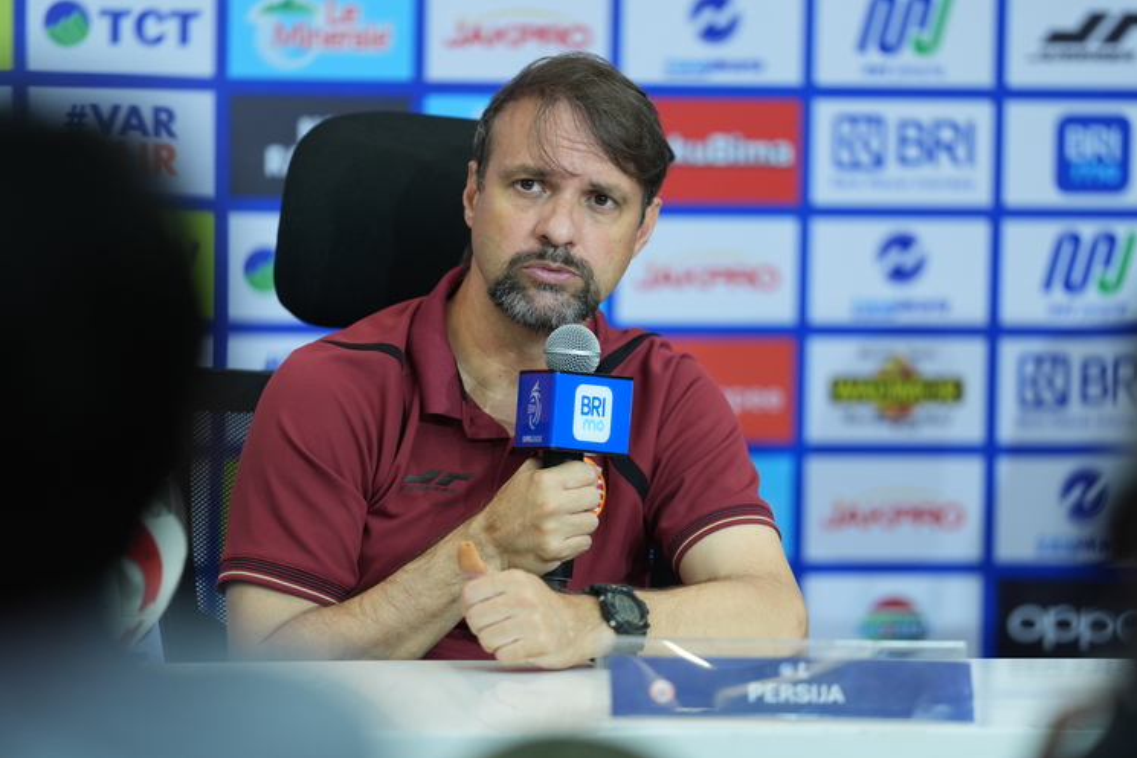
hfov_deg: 6.8
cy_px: 380
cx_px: 571
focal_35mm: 302
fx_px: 9539
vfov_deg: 4.6
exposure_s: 1/320
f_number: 2.8
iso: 1000
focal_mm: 300
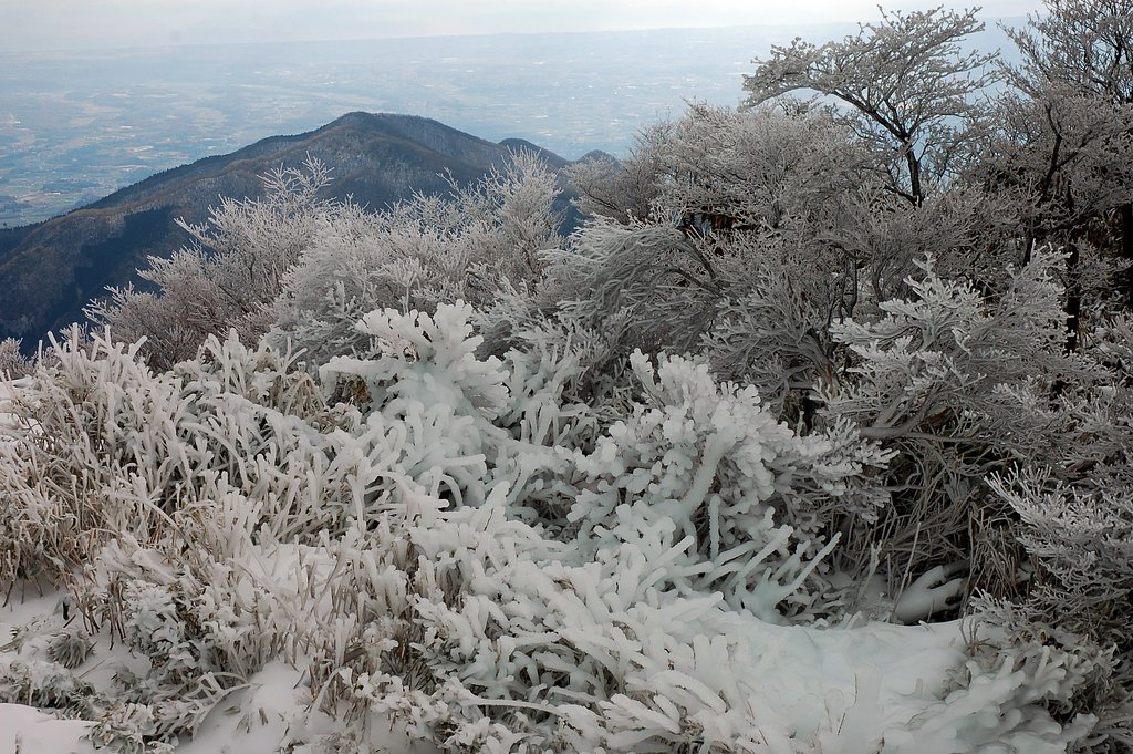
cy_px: 377
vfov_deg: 22.6
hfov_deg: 33.4
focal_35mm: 60
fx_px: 1887
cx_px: 566
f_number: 9
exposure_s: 1/320
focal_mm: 40
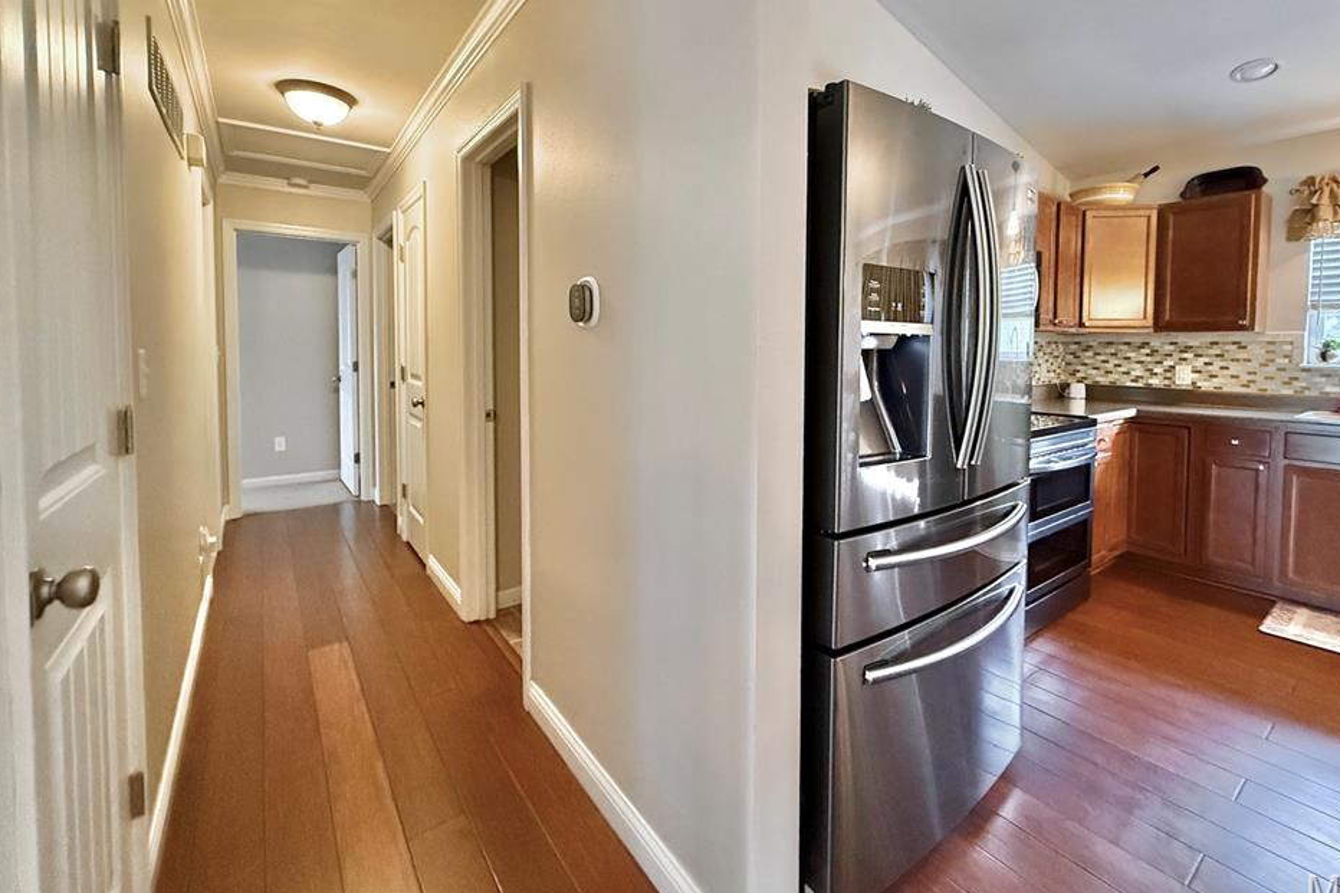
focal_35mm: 16
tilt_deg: -2.1
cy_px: 368
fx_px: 595
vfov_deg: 73.1
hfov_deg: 96.6
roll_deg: -0.7
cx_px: 715
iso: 1000
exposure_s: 1/60
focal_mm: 2.22
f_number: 2.2
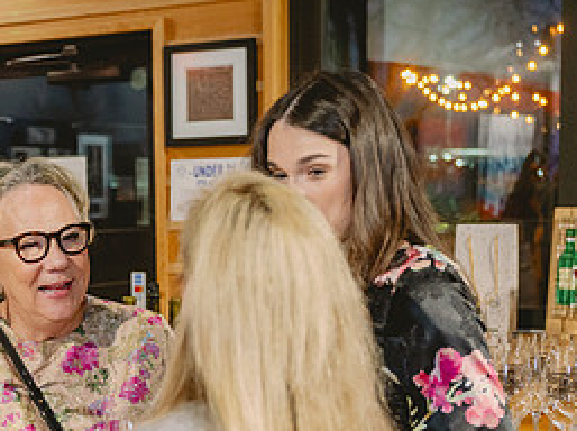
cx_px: 76
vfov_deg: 17.5
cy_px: 375
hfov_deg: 23.1
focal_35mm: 83
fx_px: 1382
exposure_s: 1/160
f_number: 2.8
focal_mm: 36
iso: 2500
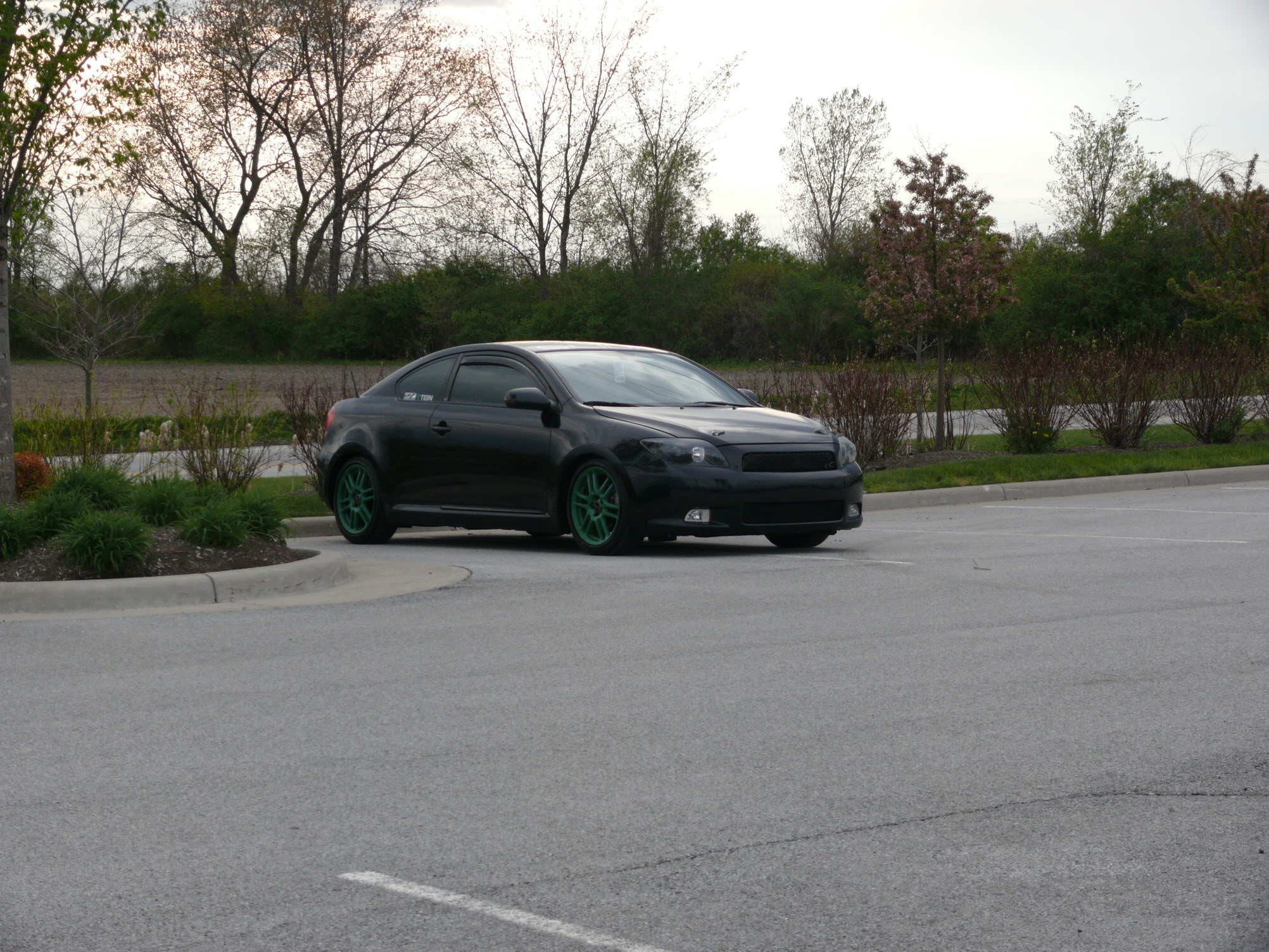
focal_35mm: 75
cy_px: 476
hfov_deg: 26.0
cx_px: 634
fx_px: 2749
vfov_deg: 19.6
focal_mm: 15.8
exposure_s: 1/200
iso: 100
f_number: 4
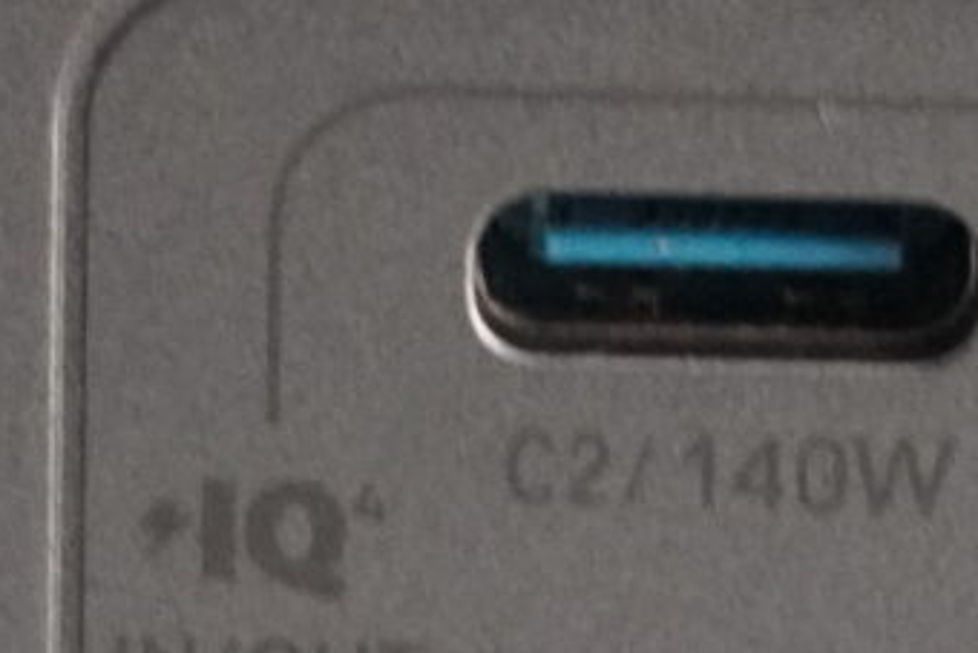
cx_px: 771
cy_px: -3
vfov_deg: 4.1
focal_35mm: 339
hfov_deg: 6.1
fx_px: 9213
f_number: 5.6
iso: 6400
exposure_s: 1/60
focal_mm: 40
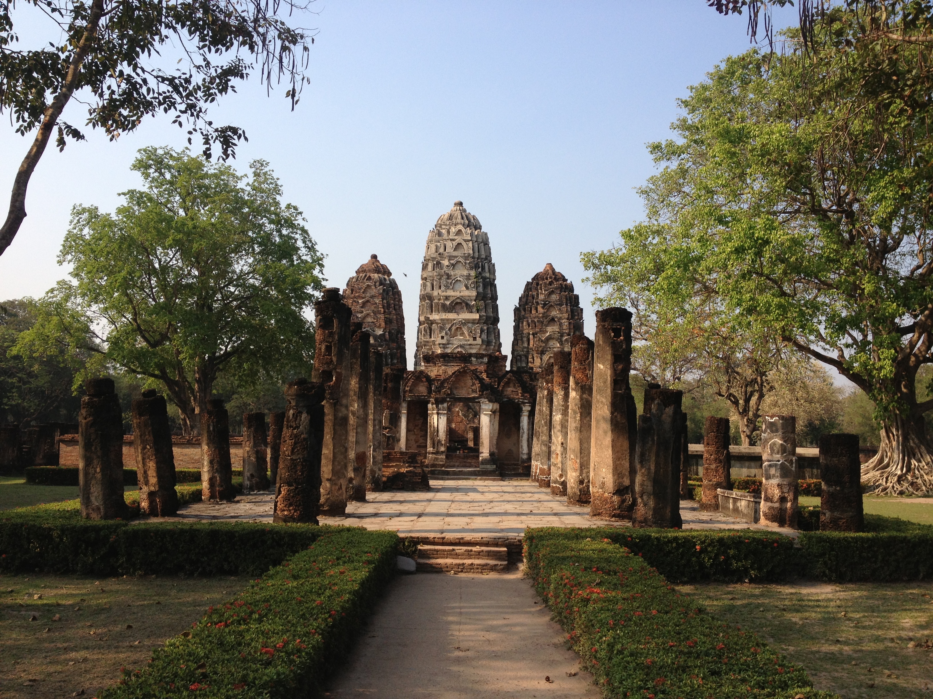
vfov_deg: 40.7
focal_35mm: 35
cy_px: 350
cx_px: 466
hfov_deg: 52.6
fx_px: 943
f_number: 2.4
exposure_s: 1/1104
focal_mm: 4.28
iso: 50
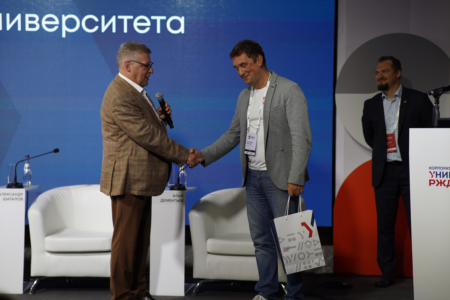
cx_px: 225
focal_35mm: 85
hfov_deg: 23.9
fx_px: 1062
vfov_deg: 16.1
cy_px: 150
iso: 125
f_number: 2.2
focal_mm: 85
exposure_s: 1/125
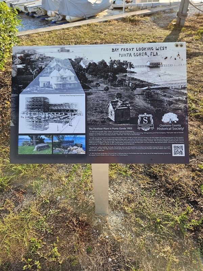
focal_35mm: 23
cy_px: 136
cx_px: 102
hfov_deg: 58.9
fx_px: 180
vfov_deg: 73.9
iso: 25
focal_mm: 5.4
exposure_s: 1/376
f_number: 1.8
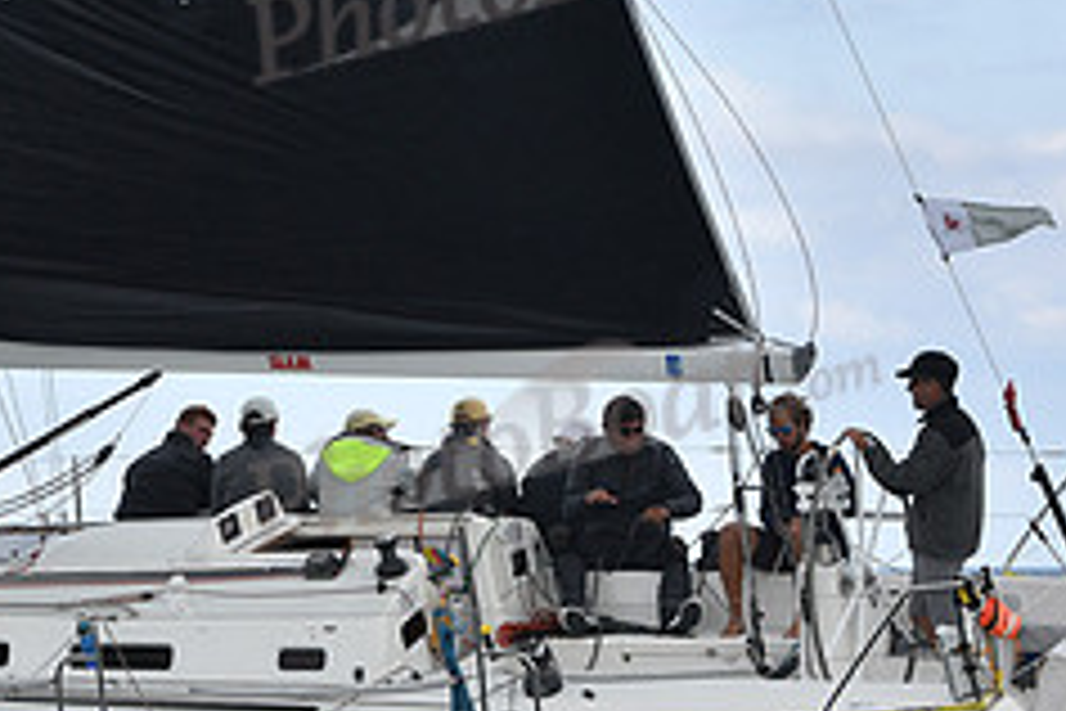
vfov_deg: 8.0
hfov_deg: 11.9
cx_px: 18
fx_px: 5063
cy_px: 263
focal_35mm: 171
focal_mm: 70
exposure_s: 1/800
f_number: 7.1
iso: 400
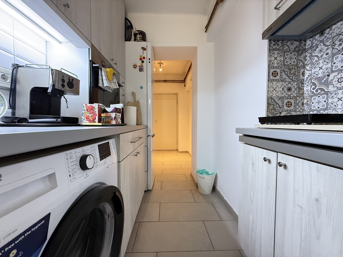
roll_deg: +0.1
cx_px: 172
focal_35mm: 14
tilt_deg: -1.4
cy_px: 128
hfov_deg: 102.1
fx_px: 139
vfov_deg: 85.7
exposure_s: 1/50
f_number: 2.2
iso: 500
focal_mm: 2.22
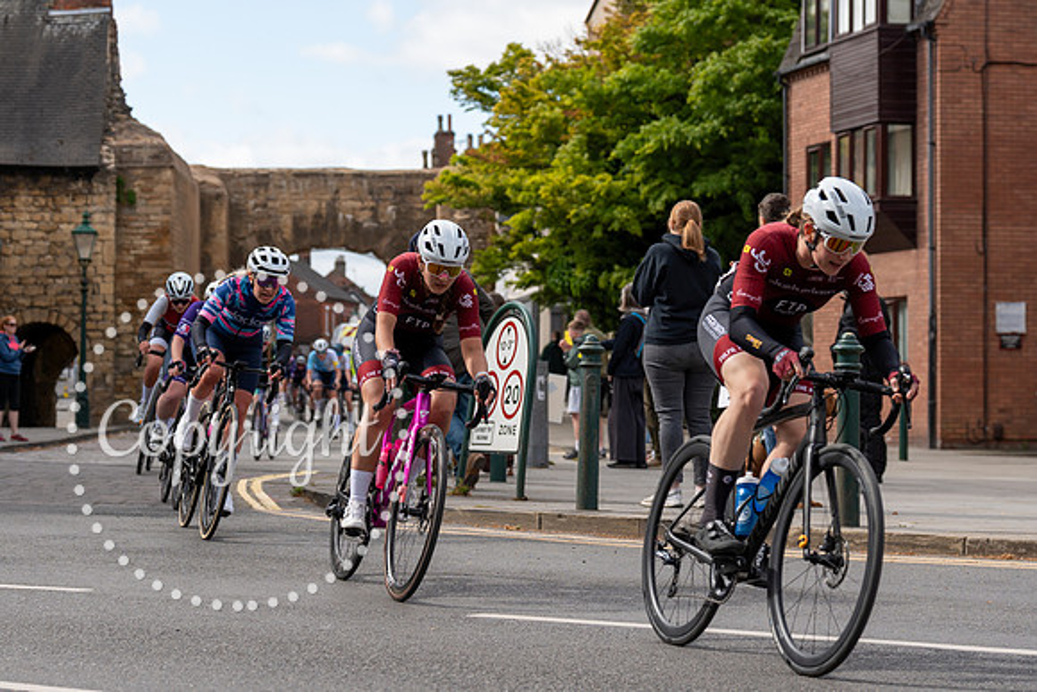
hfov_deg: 20.8
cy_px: 286
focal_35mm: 98
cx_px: 441
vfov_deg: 14.0
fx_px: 2822
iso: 160
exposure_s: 1/1000
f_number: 4
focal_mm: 70
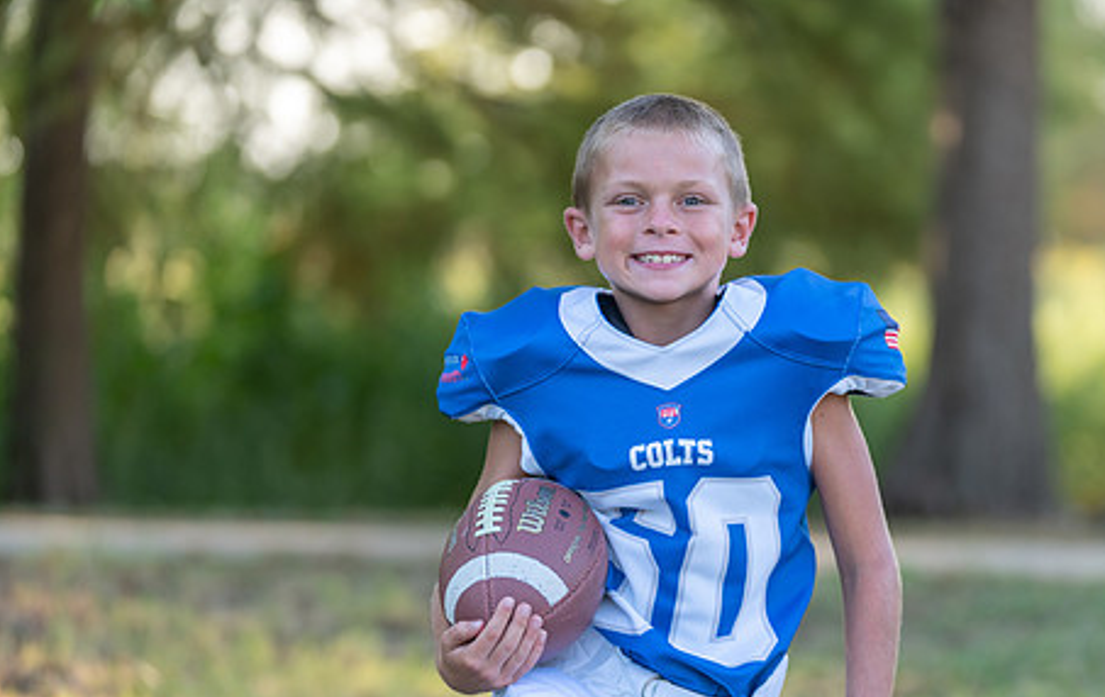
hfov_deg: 13.0
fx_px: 4862
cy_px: 392
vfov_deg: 8.2
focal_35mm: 161
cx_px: 689
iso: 160
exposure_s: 1/320
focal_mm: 122
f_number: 2.8
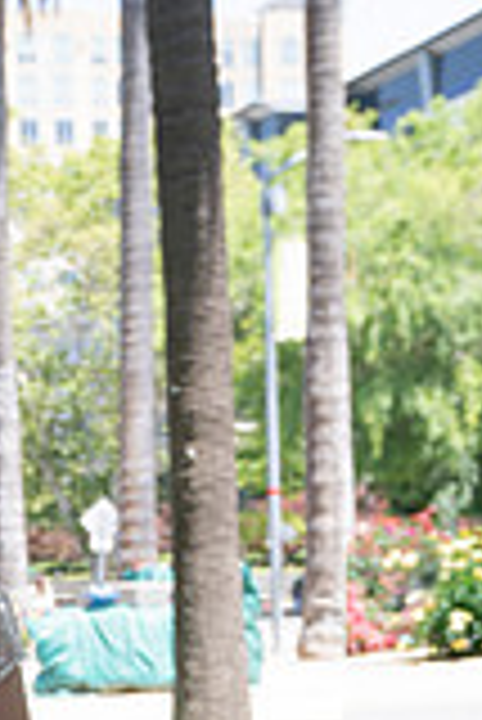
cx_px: -171
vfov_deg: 19.4
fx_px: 2024
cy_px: 788
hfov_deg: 13.1
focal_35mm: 101
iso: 100
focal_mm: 36
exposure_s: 1/250
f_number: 4
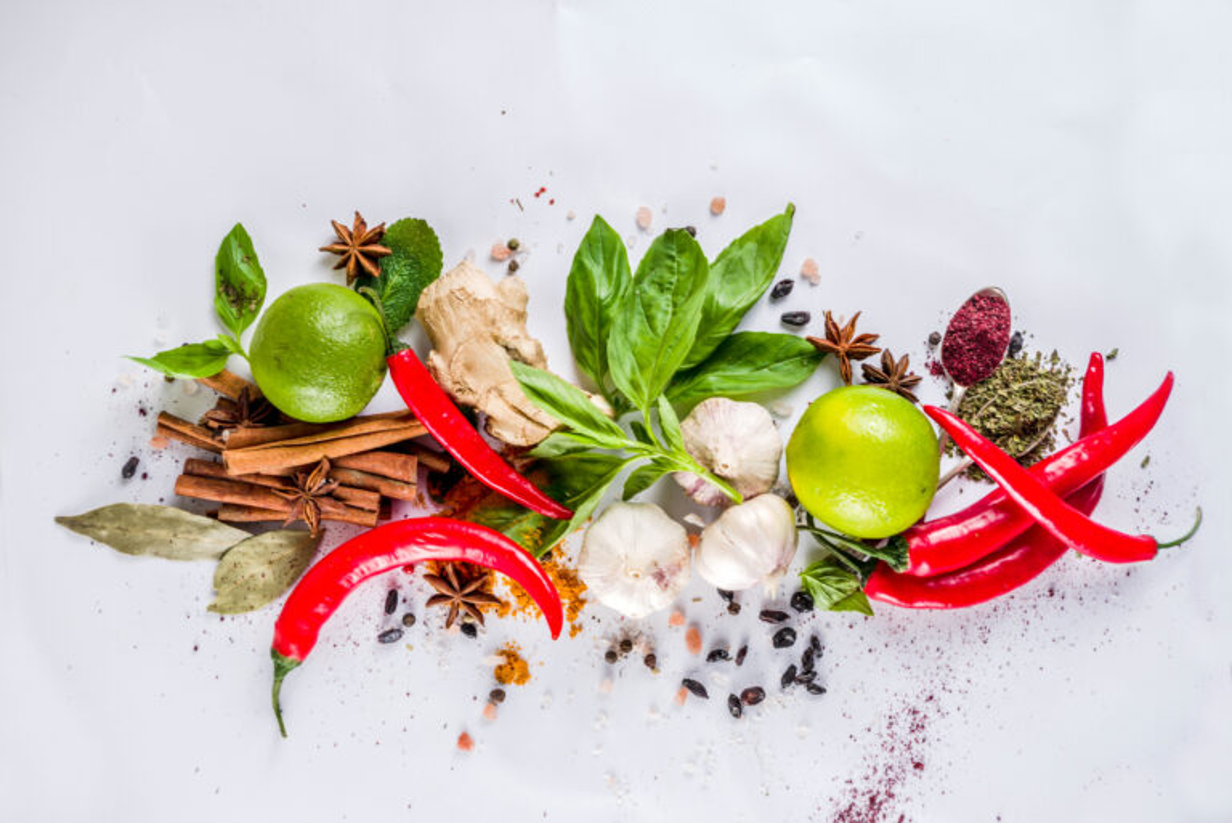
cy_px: 412
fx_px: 1712
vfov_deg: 27.0
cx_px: 616
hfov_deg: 39.6
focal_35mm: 50
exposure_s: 1/125
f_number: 14
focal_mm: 50
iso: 100
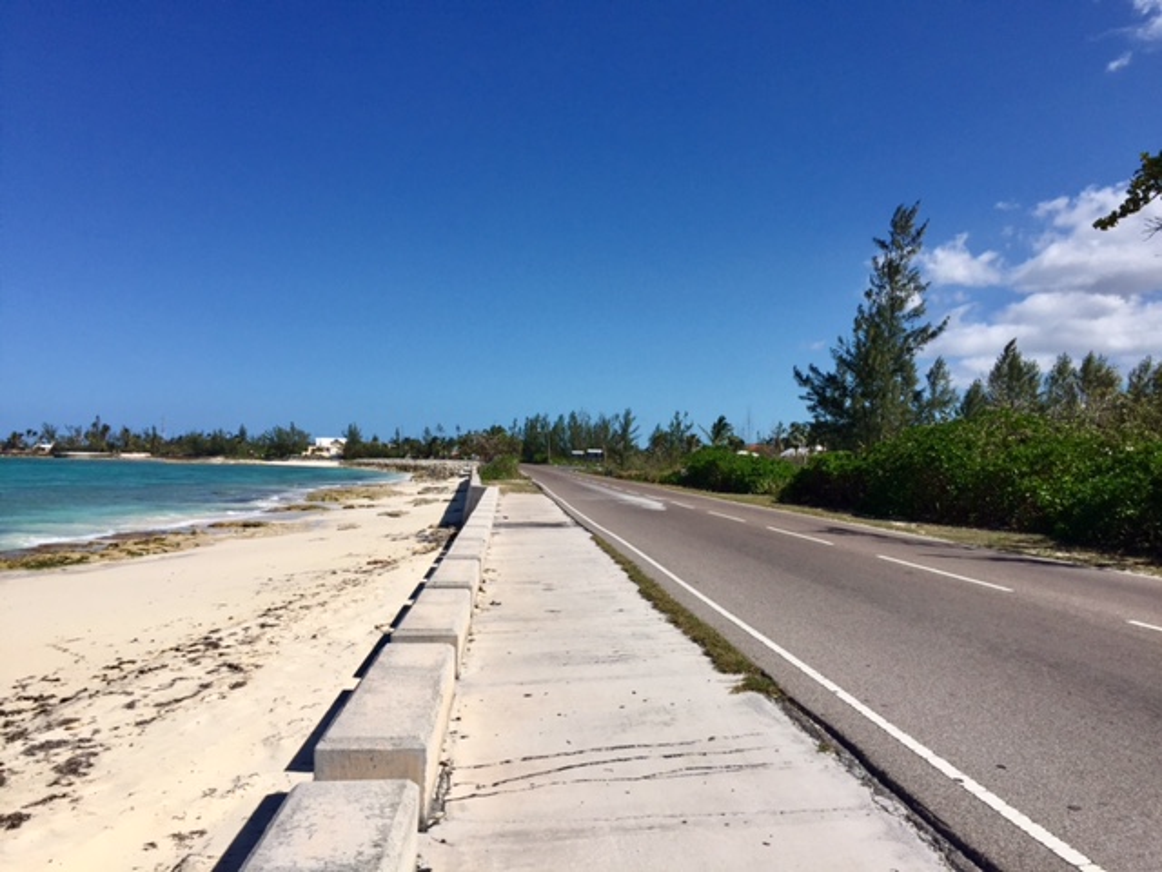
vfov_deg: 48.2
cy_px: 436
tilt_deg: +1.7
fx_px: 973
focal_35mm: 29
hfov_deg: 61.7
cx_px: 581
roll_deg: -1.9
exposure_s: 1/4950
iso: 32
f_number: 2.2
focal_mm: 4.15
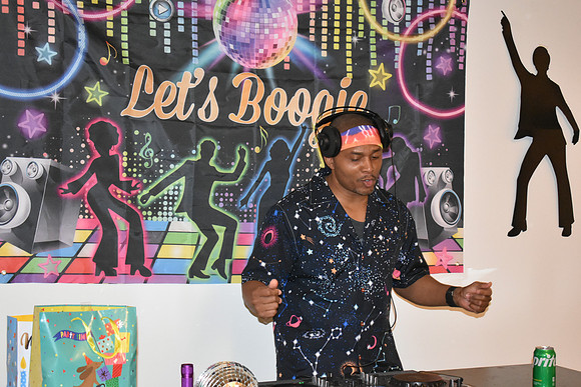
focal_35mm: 63
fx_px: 1017
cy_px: 194
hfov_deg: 31.9
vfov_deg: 21.6
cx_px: 290
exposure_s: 1/60
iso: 6400
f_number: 5
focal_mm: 42
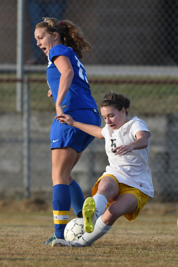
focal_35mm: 500
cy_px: 134
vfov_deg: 4.1
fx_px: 3706
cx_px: 89
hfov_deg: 2.8
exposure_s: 1/800
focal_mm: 500
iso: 400
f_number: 4.8
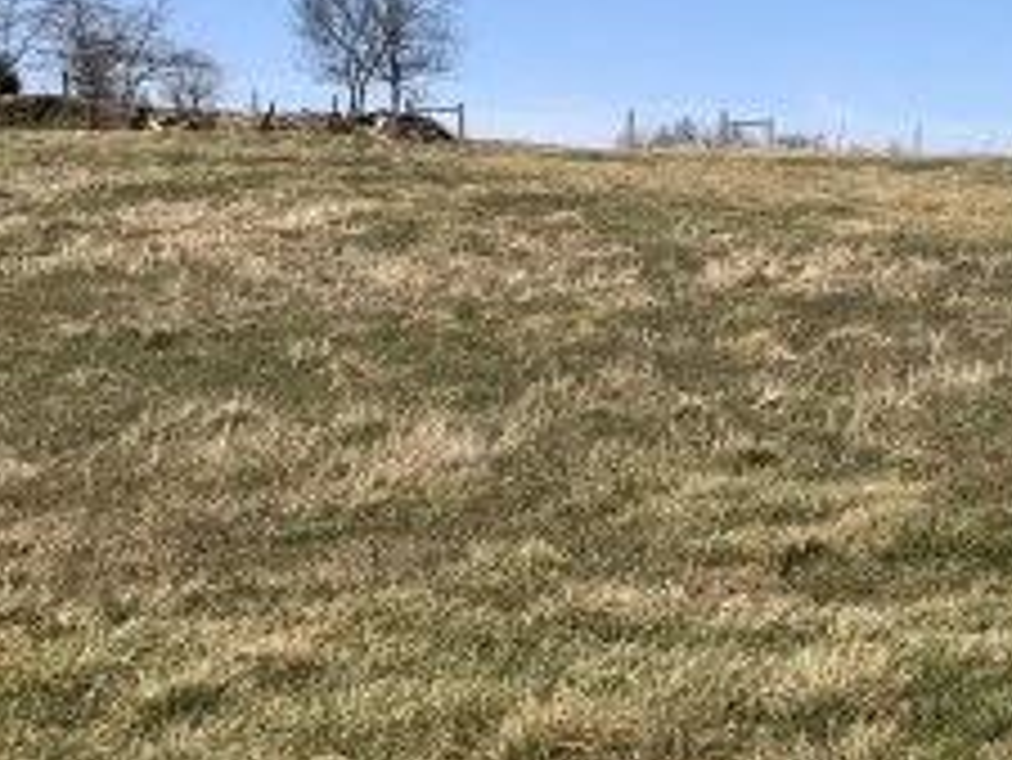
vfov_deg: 17.2
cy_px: 355
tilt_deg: -2.2
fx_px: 2516
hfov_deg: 22.4
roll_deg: -1.0
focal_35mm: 86
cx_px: 848
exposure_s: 1/2801
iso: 20
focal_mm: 3
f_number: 1.8
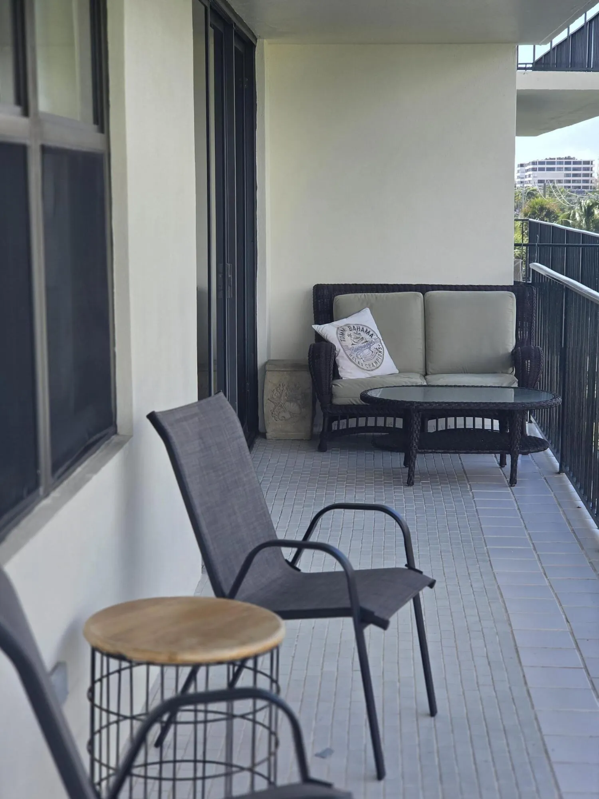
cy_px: 400
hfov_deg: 21.3
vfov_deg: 28.2
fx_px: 1592
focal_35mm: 69
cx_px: 300
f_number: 2.4
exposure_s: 1/288
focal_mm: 7
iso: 25
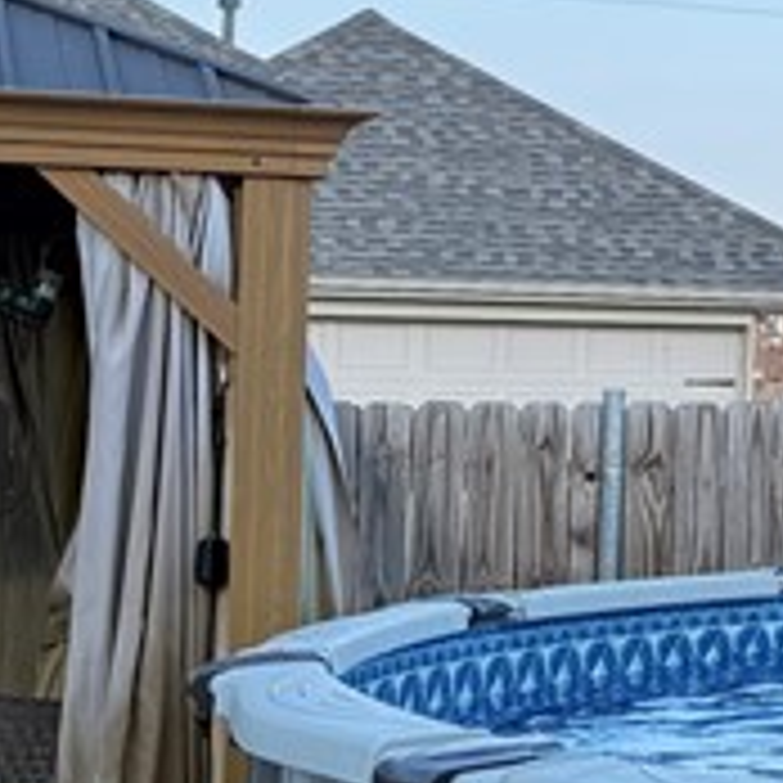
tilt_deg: +3.3
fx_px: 3199
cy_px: 198
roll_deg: -0.6
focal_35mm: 125
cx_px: 1994
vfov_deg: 13.9
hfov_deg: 11.2
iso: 80
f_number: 1.78
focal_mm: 6.76
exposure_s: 1/521
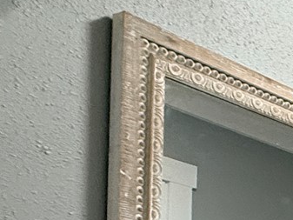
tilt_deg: +0.7
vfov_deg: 15.4
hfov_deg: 15.1
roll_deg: -0.8
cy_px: 370
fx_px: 720
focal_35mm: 85
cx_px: 682
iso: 500
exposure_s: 1/120
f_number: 2.2
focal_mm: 2.22
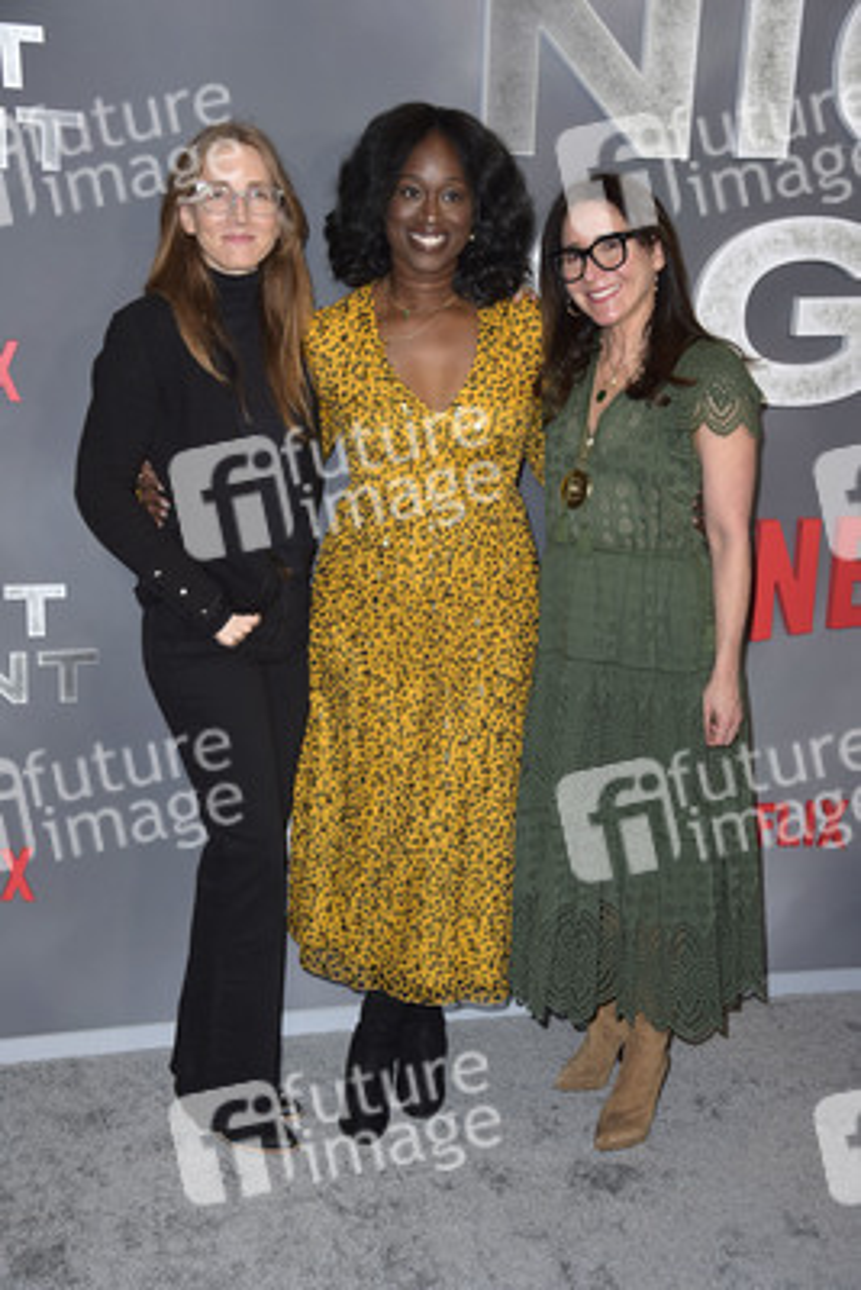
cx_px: 430
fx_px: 1864
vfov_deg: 38.2
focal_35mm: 52
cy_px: 645
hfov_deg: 26.0
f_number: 6.3
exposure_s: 1/250
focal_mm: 52
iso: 400
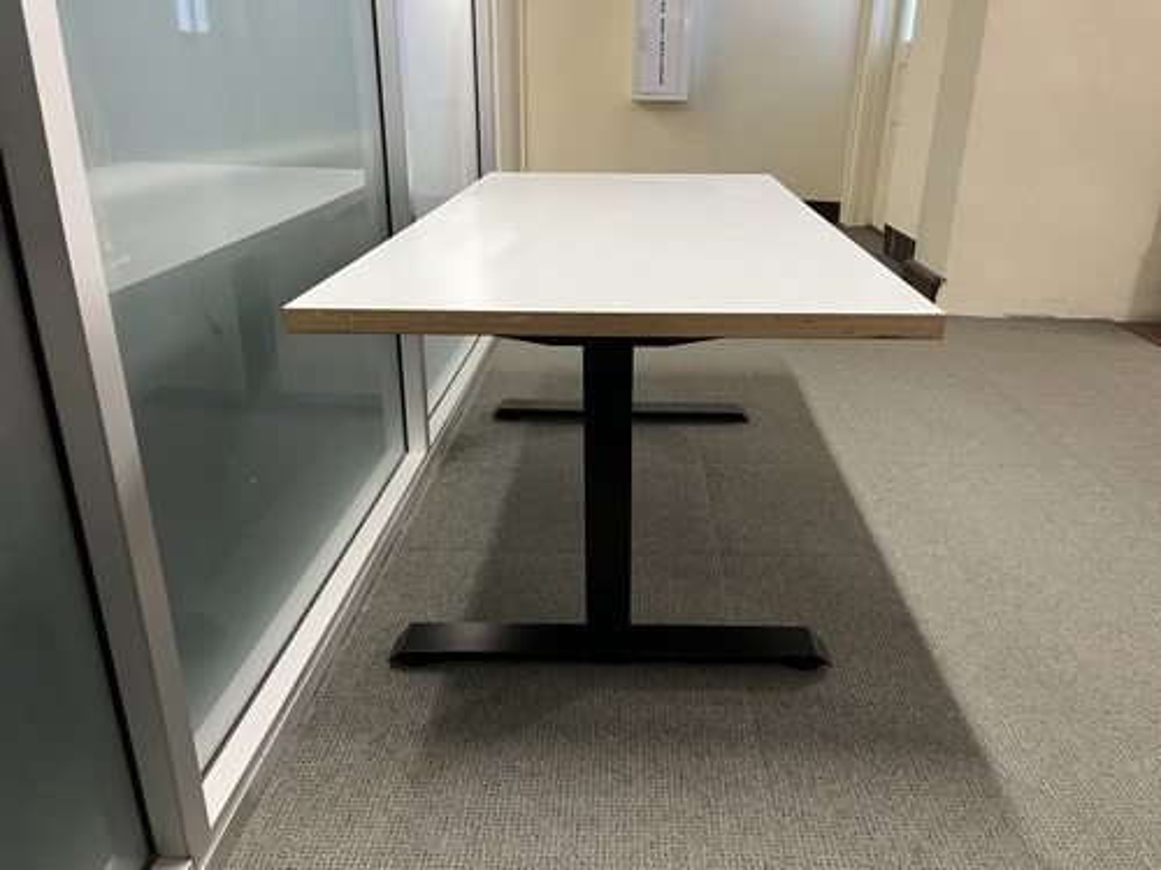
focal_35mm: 26
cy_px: 435
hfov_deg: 67.3
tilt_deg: -19.6
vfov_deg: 53.1
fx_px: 872
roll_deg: +0.6
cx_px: 580
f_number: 1.6
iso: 250
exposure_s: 1/60
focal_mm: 5.1
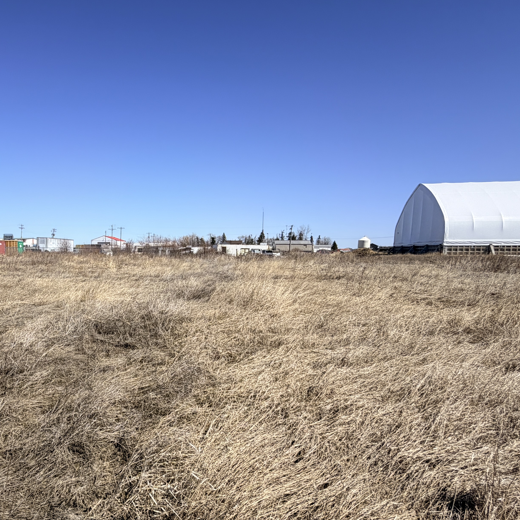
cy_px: 311
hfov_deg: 53.0
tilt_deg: -6.9
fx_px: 493
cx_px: 127
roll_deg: +0.4
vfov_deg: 55.2
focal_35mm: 29
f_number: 2.2
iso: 20
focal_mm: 2.22
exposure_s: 1/1167
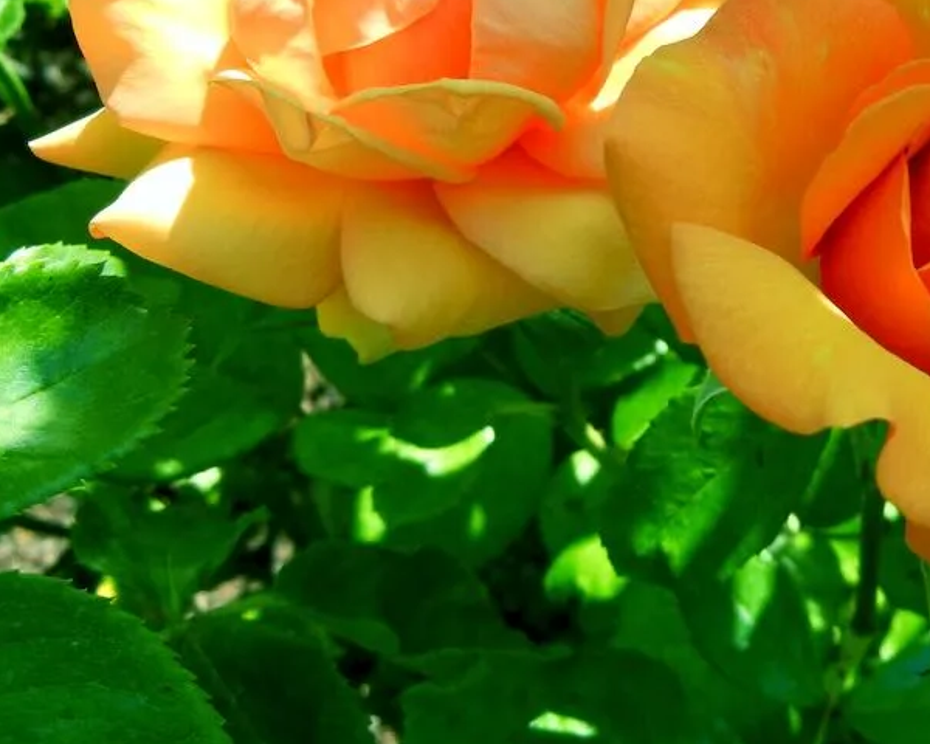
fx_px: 1376
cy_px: 256
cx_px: 742
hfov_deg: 36.1
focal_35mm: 50
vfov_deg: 30.1
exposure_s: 1/500
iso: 160
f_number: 3.5
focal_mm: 5.4
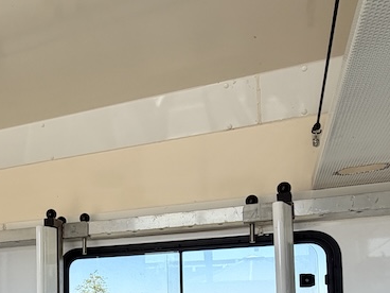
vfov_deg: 33.8
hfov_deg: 45.8
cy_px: 289
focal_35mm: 39
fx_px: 439
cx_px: 87
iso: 40
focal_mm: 2.22
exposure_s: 1/502
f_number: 2.2
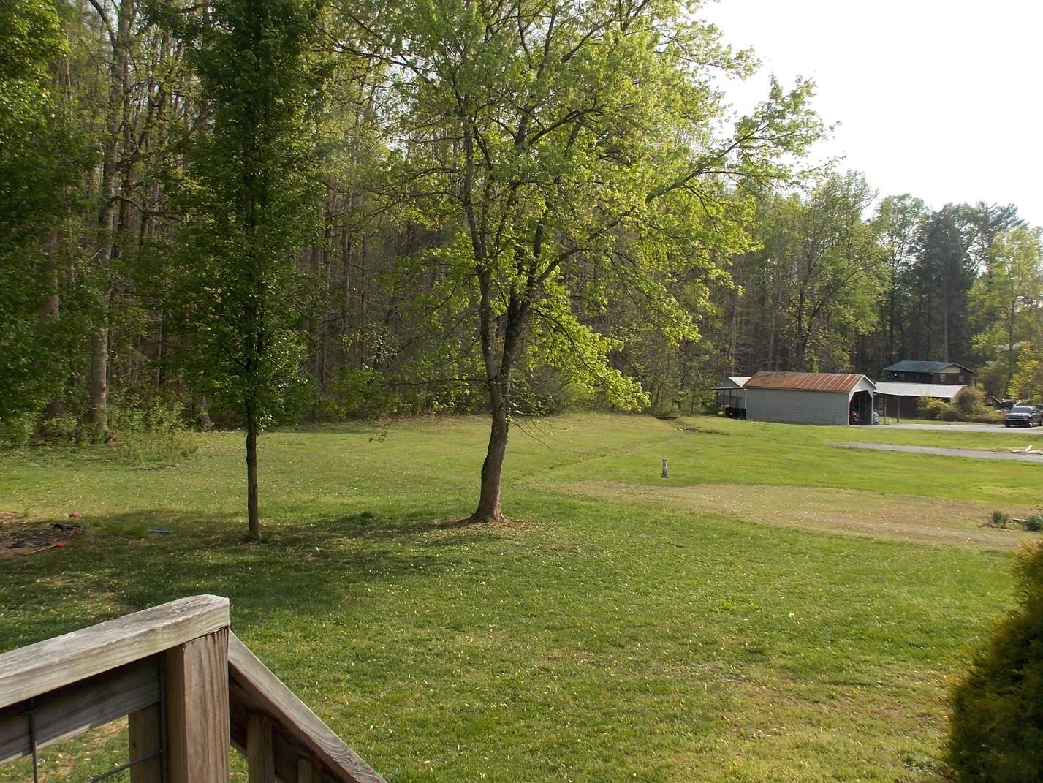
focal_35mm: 33
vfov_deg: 42.9
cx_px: 457
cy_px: 366
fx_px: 995
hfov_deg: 55.2
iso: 80
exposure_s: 1/640
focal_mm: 4
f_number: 3.1
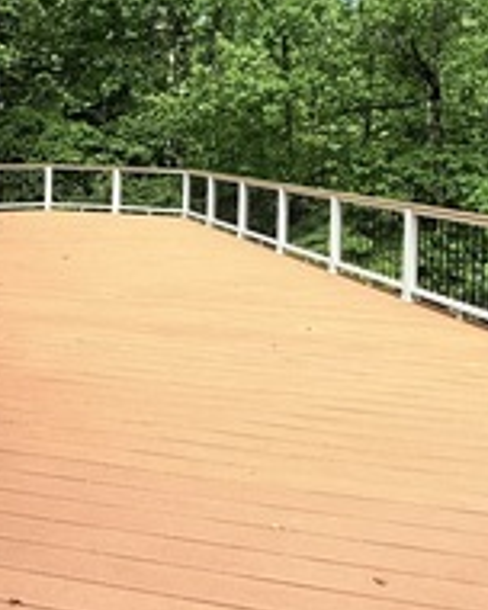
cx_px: 374
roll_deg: -0.5
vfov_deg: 47.9
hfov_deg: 39.9
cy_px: 135
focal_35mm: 36
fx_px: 650
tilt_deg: +4.3
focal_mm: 2.22
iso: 50
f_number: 2.2
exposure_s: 1/400
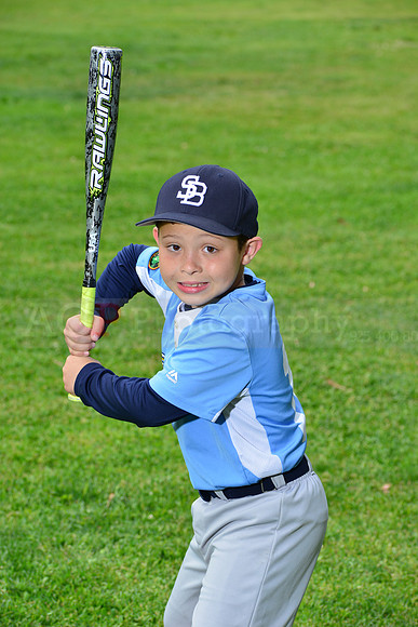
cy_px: 314
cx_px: 209
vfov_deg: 14.2
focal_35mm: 145
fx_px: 2524
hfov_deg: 9.5
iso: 250
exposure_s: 1/200
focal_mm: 145
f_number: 10
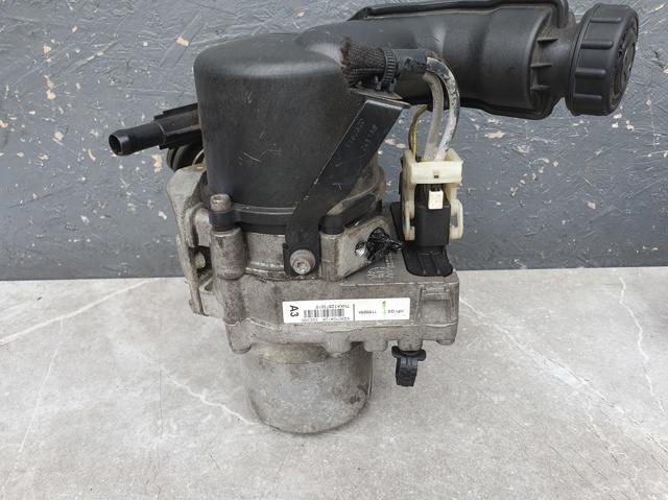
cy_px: 250
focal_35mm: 26
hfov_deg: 67.3
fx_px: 501
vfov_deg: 53.0
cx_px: 334
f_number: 2.4
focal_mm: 4.32
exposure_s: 1/133
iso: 50
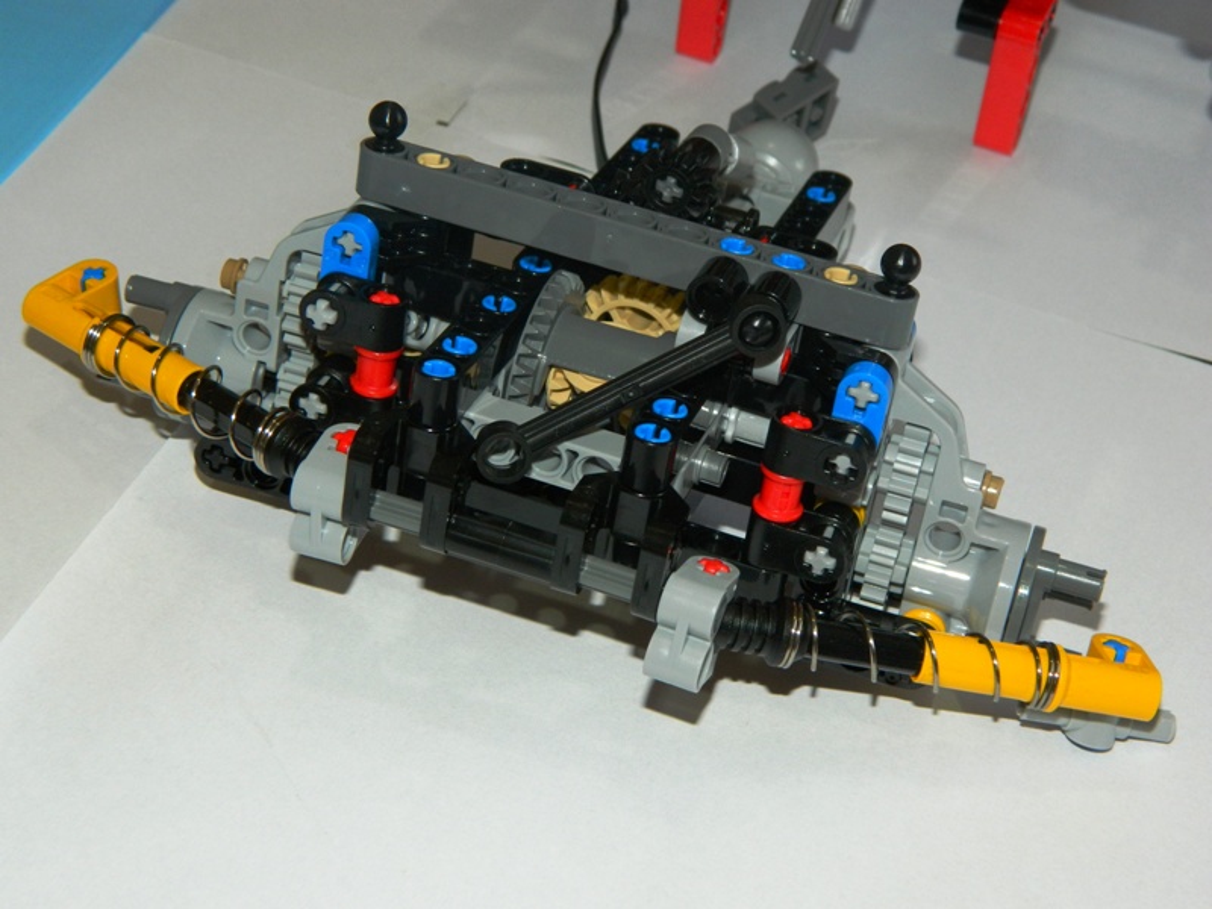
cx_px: 606
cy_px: 454
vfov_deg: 21.0
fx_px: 2451
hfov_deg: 27.8
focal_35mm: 70
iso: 200
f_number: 4
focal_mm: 12.6
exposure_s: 1/50
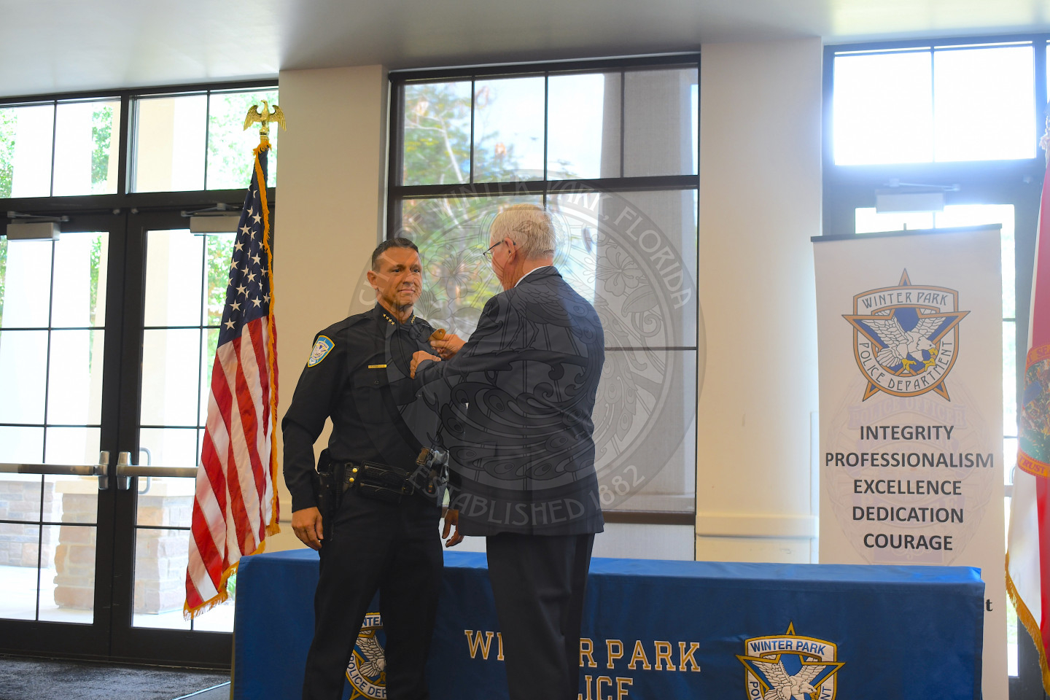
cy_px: 350
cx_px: 525
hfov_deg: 42.7
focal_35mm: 46
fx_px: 1342
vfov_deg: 29.2
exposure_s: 1/30
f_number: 4.2
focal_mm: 31
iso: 400
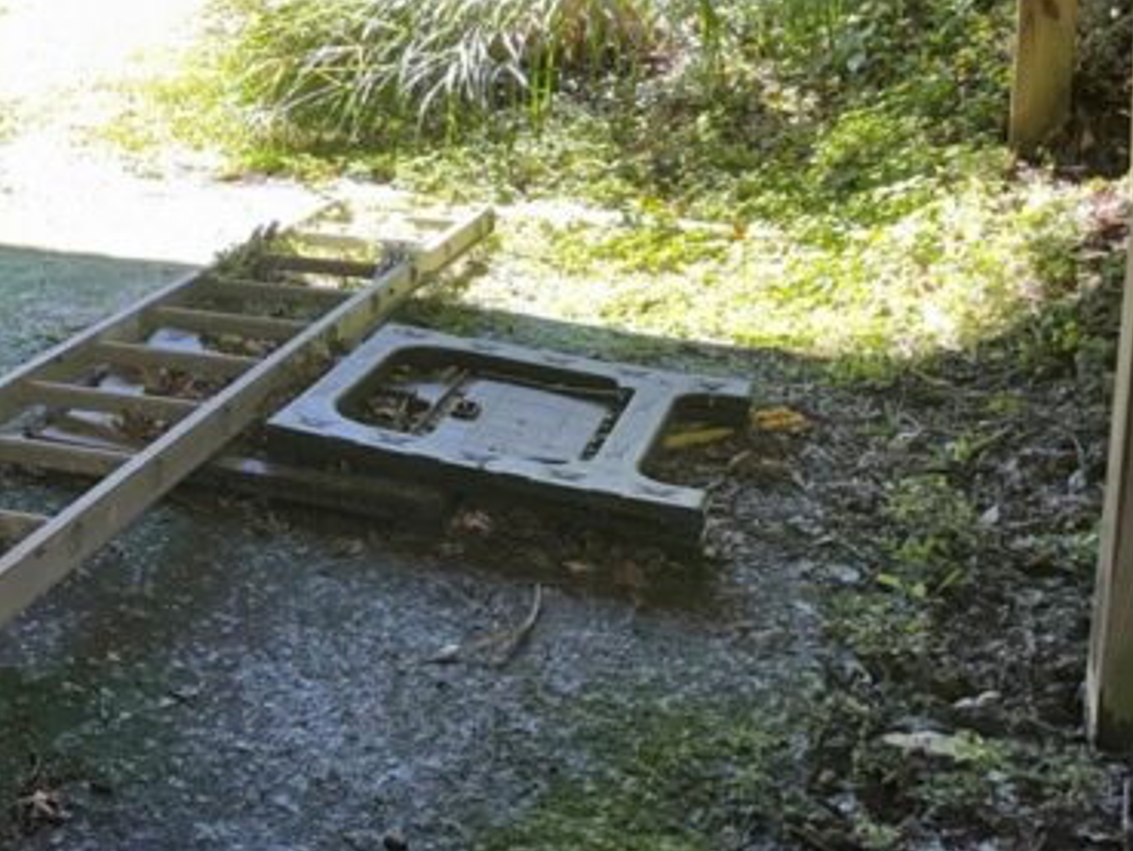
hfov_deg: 34.1
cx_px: 46
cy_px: -18
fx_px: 1703
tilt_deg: -5.1
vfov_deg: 26.4
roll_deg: -0.5
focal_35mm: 52
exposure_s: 1/528
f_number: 1.78
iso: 200
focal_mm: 6.76
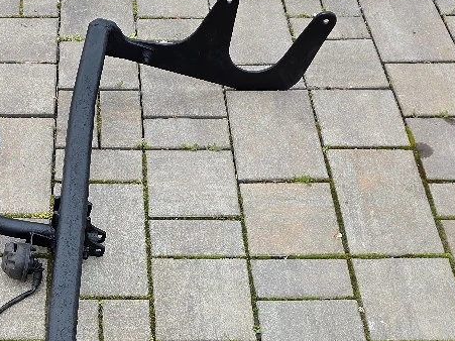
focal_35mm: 51
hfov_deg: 36.6
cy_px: 347
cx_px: 113
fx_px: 670
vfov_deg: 26.9
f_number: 1.7
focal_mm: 6.3
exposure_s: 1/1667
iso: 80
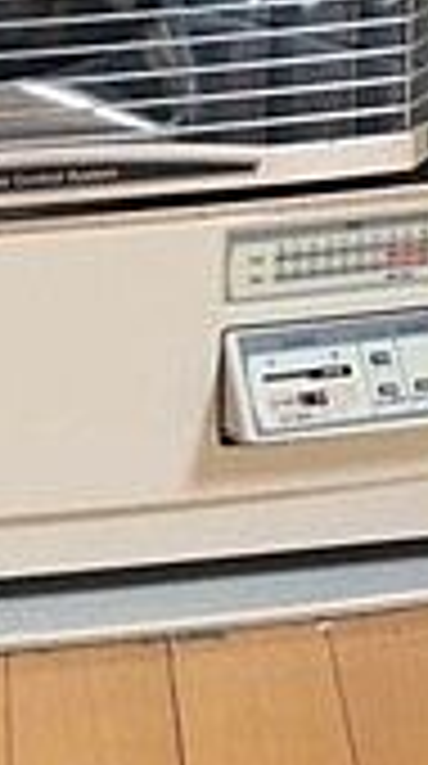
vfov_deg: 17.7
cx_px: 59
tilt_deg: -23.7
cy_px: -166
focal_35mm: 115
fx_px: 2332
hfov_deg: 10.4
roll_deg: +2.6
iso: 50
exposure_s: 1/17
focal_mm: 3.99
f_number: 1.8
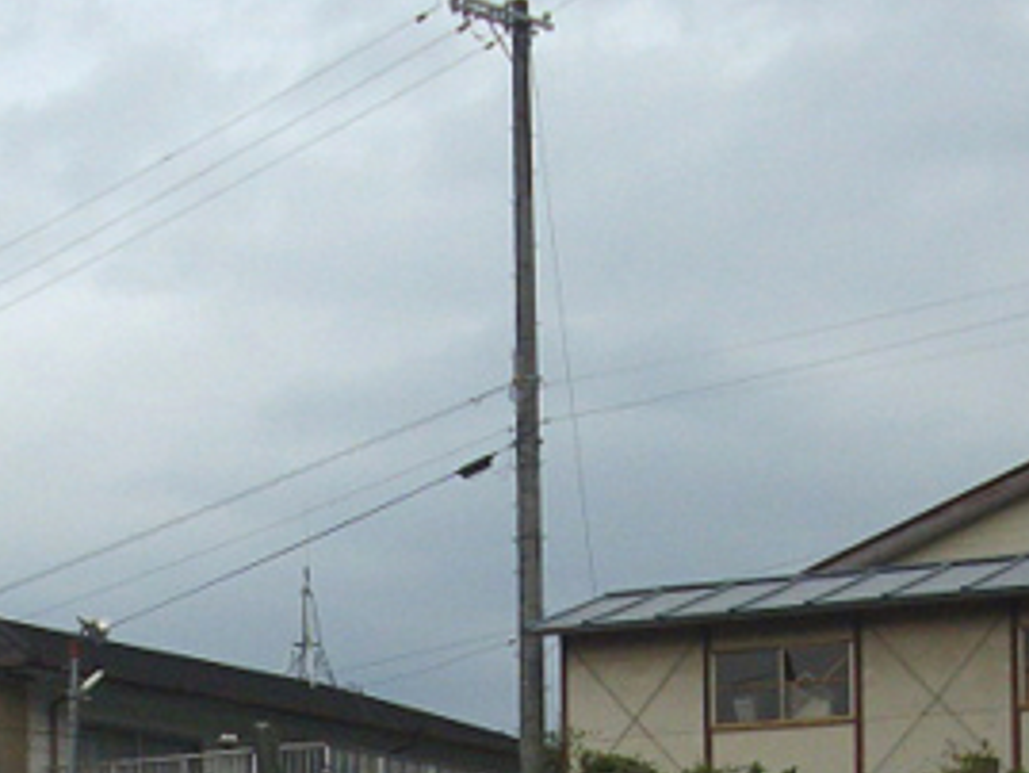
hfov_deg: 16.8
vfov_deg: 12.0
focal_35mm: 117
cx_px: 402
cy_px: 1186
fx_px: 3480
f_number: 2.8
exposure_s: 1/125
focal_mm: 6.2
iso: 96
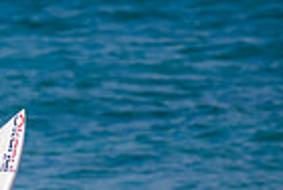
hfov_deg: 0.5
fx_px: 35742
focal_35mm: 4537
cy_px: 181
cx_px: -418
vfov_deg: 0.3
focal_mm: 800
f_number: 6.3
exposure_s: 1/2000
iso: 320
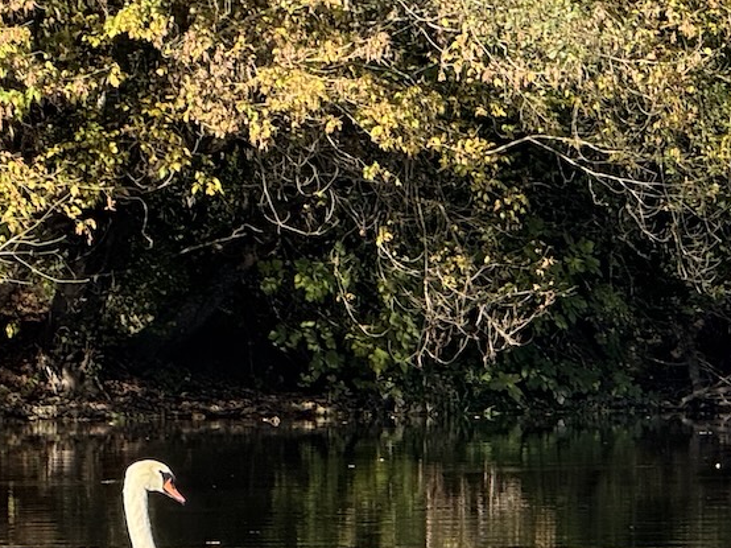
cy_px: 568
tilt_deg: -1.8
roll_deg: +0.6
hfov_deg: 5.4
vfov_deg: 4.1
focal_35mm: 364
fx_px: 7683
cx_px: 709
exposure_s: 1/447
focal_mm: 15.66
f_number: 2.8
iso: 50
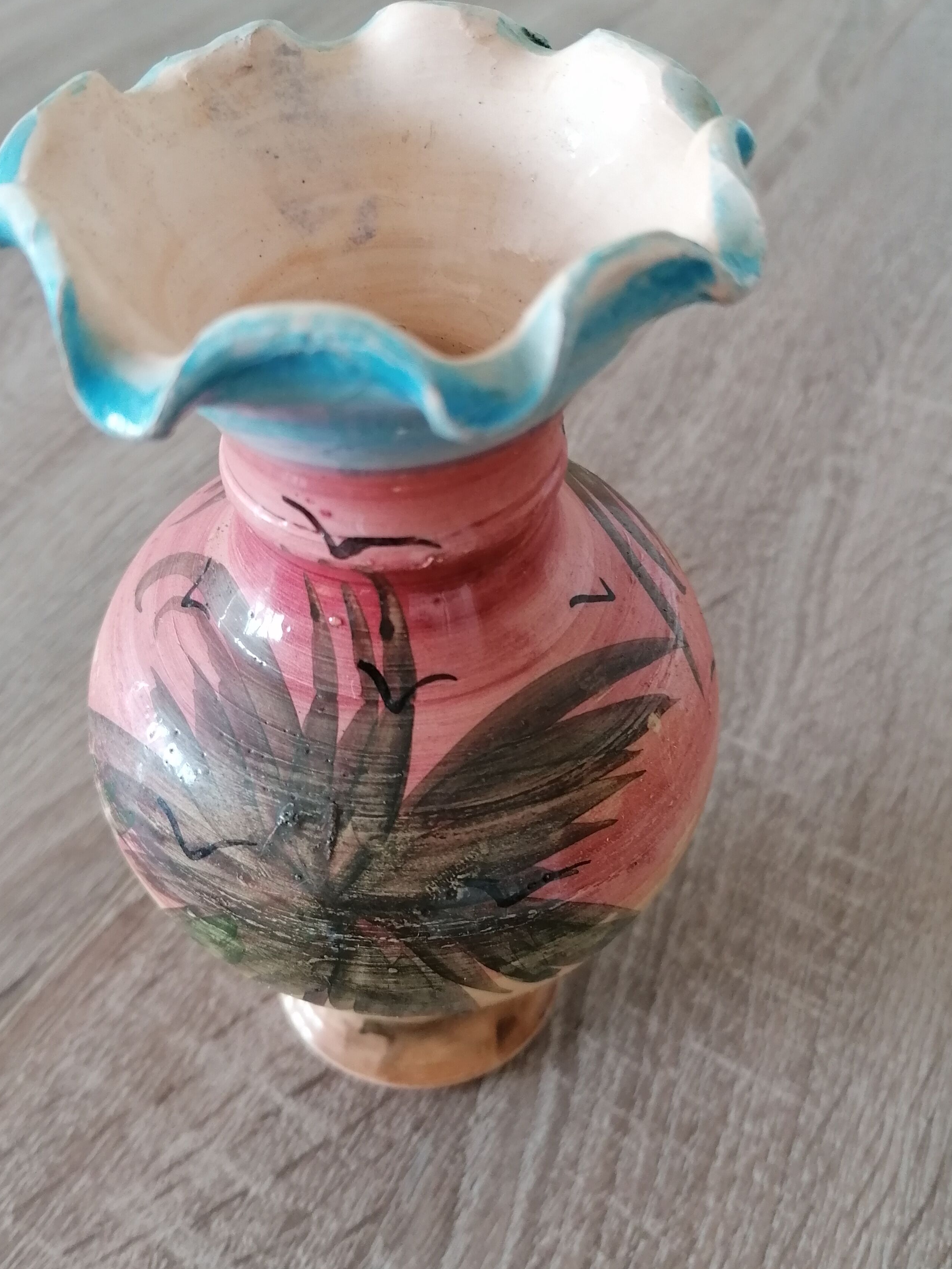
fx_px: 1173
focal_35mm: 32
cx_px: 424
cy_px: 629
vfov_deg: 56.8
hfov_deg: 44.1
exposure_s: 1/50
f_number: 1.8
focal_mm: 4.75
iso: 125
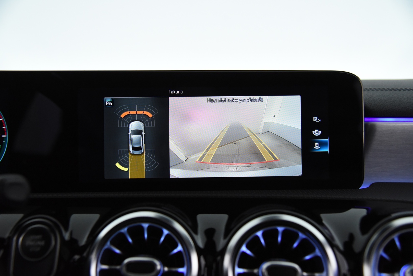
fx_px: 436
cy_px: 138
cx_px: 206
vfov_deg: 35.1
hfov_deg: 50.7
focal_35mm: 38
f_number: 4
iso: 4000
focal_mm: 38
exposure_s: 1/100
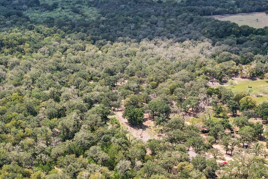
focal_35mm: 60
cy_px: 119
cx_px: 128
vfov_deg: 22.5
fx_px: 447
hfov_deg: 33.4
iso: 150
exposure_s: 1/2000
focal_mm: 8.38
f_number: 2.8
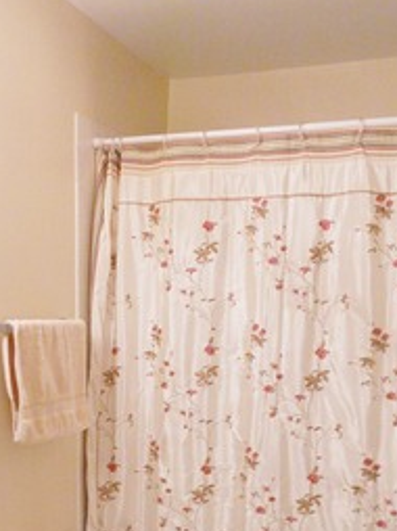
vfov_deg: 35.3
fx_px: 812
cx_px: 117
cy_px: 410
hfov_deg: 27.2
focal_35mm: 53
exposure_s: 1/125
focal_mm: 5
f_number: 2.7
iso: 640
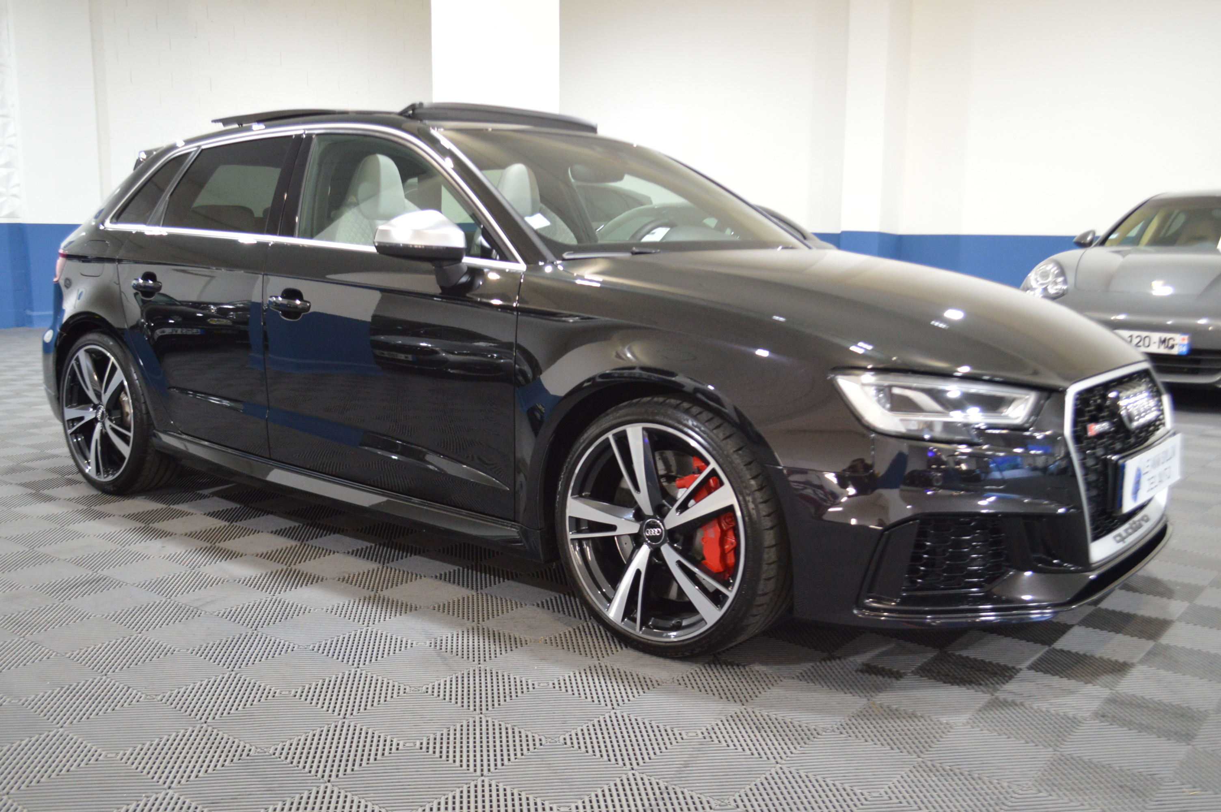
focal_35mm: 33
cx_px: 610
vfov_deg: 39.9
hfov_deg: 57.3
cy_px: 406
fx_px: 1118
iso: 1400
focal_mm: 22
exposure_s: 1/60
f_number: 3.8
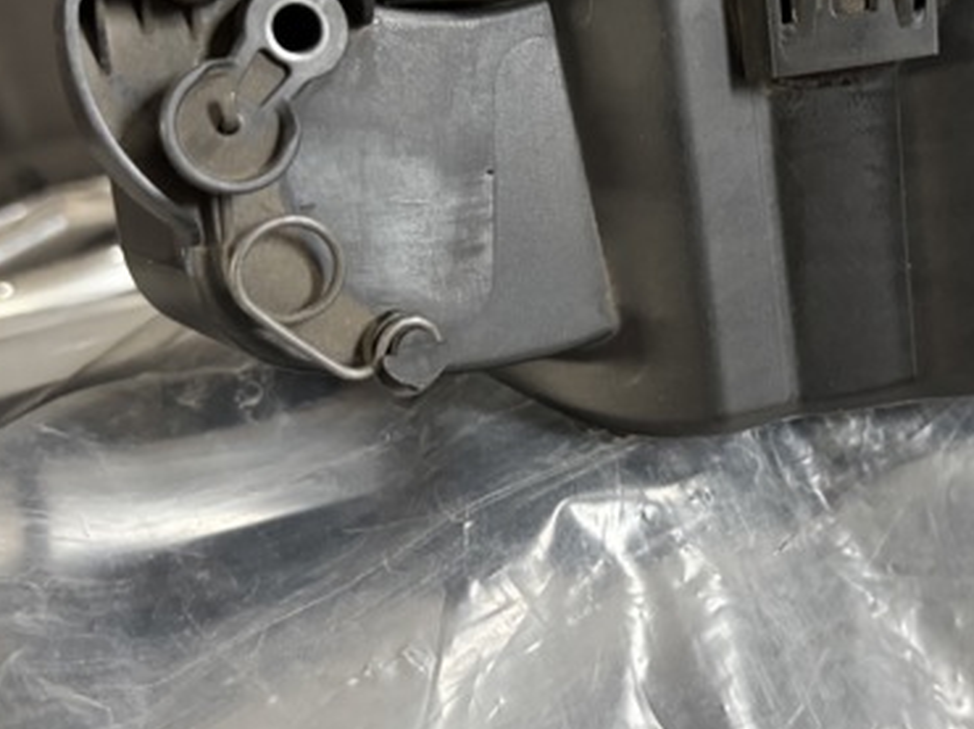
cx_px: 679
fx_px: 1265
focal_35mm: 45
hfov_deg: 41.3
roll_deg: +14.5
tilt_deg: -17.0
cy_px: 196
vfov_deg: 31.7
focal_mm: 5.96
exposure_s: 1/60
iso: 250
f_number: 1.6
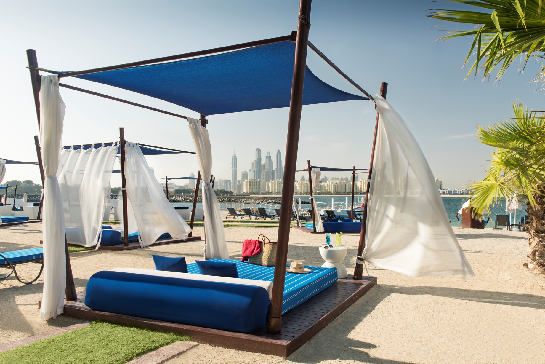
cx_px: 272
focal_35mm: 27
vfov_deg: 48.0
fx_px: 409
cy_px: 182
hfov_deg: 67.4
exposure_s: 1/13
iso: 80
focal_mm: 27
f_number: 16
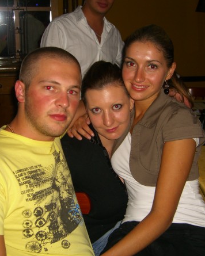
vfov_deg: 37.3
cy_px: 128
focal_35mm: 50
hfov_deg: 30.2
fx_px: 379
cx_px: 98
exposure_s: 1/60
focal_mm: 7.9
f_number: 2.8
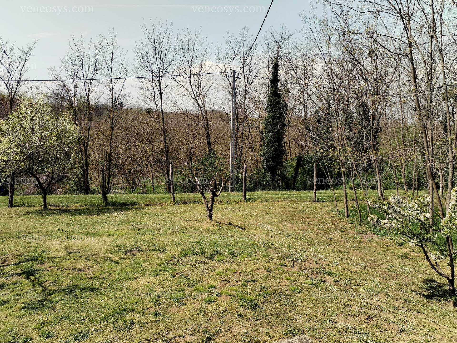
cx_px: 228
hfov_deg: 61.7
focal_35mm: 29
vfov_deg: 48.2
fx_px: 383
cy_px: 172
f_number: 1.8
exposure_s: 1/1105
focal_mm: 4.75
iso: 100
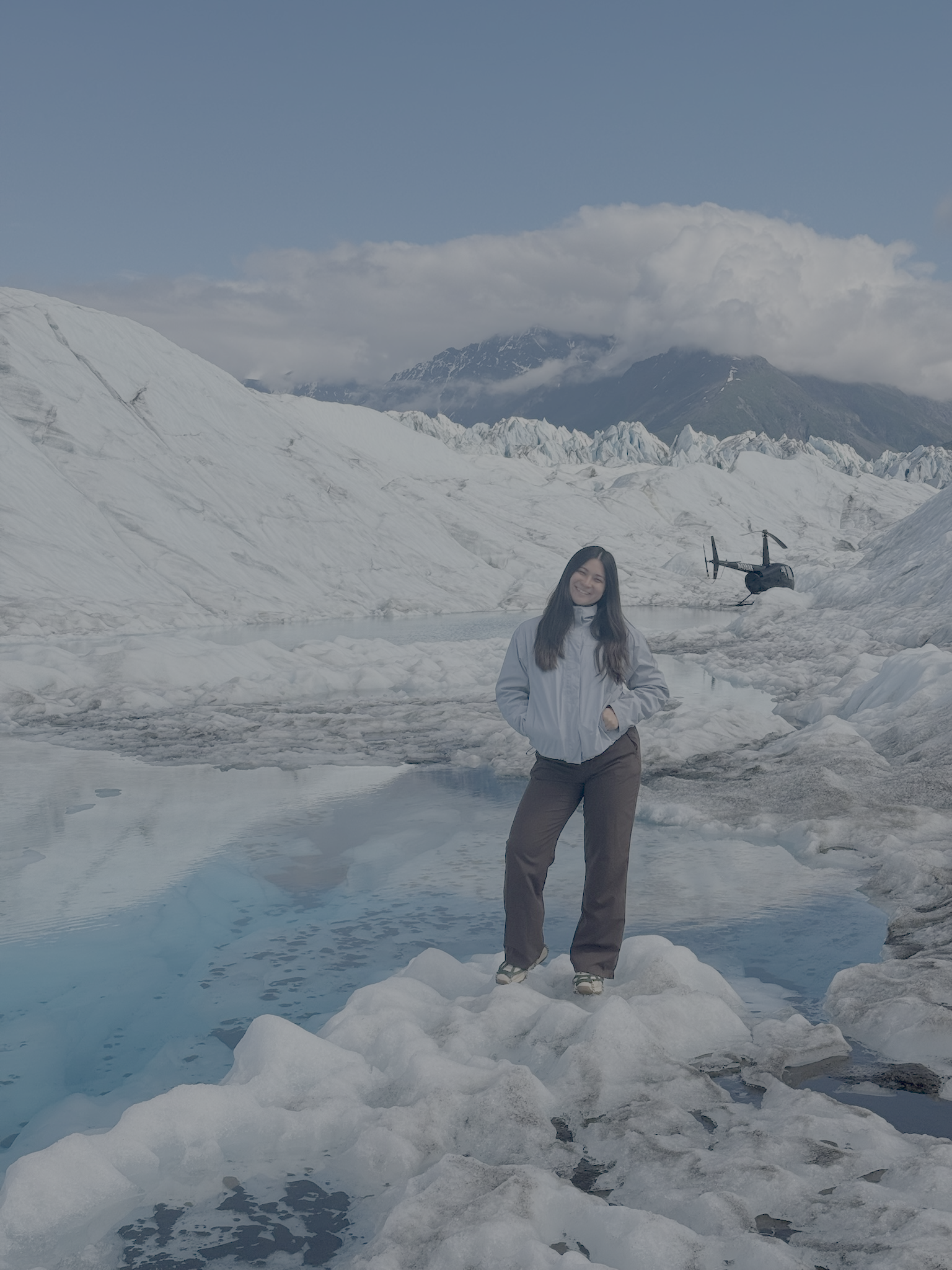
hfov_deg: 30.3
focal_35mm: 48
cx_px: 476
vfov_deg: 39.7
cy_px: 635
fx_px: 1760
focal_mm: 6.76
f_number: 1.78
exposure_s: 1/11364
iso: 64
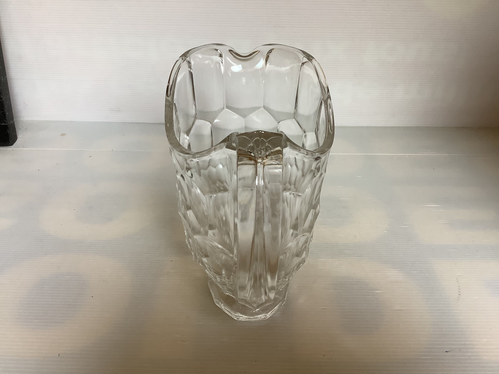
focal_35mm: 31
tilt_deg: -30.4
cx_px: 250
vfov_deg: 45.4
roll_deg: +0.1
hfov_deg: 58.4
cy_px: 187
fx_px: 447
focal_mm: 3.3
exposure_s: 1/50
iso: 80
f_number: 2.4
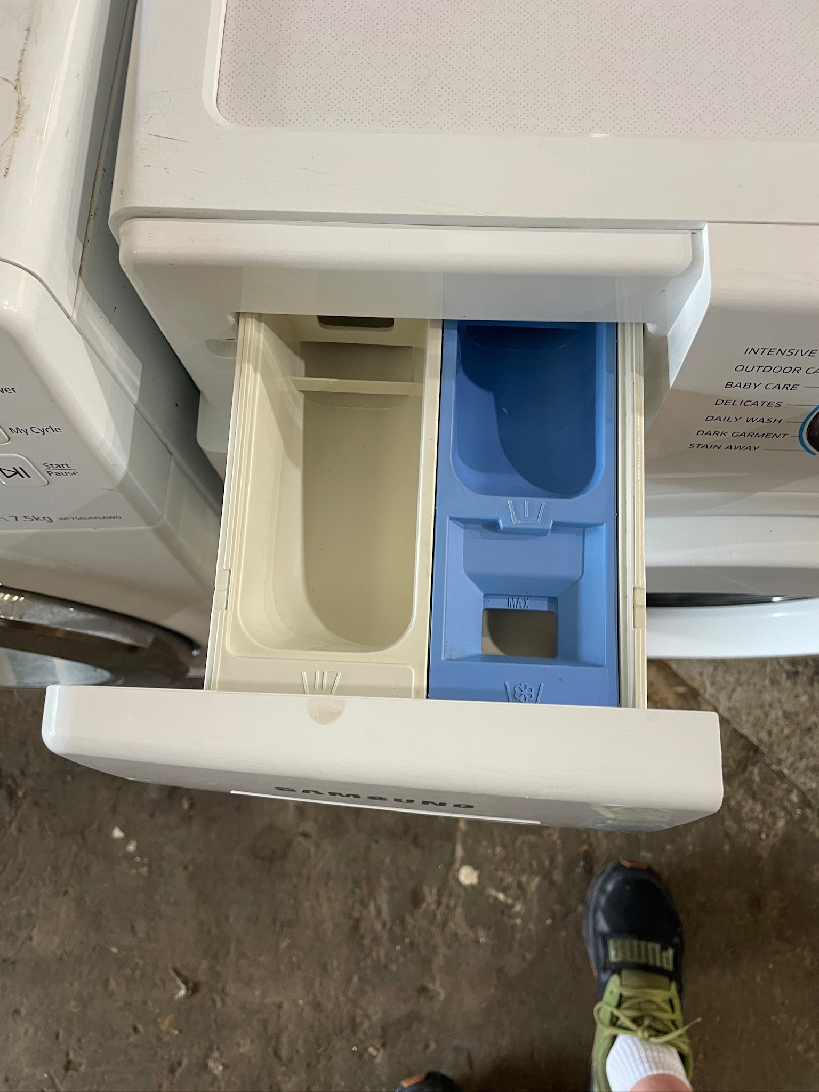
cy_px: 546
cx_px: 410
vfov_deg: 67.3
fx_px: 820
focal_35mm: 26
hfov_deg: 53.1
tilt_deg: -76.7
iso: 80
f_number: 1.6
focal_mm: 4.2
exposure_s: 1/50
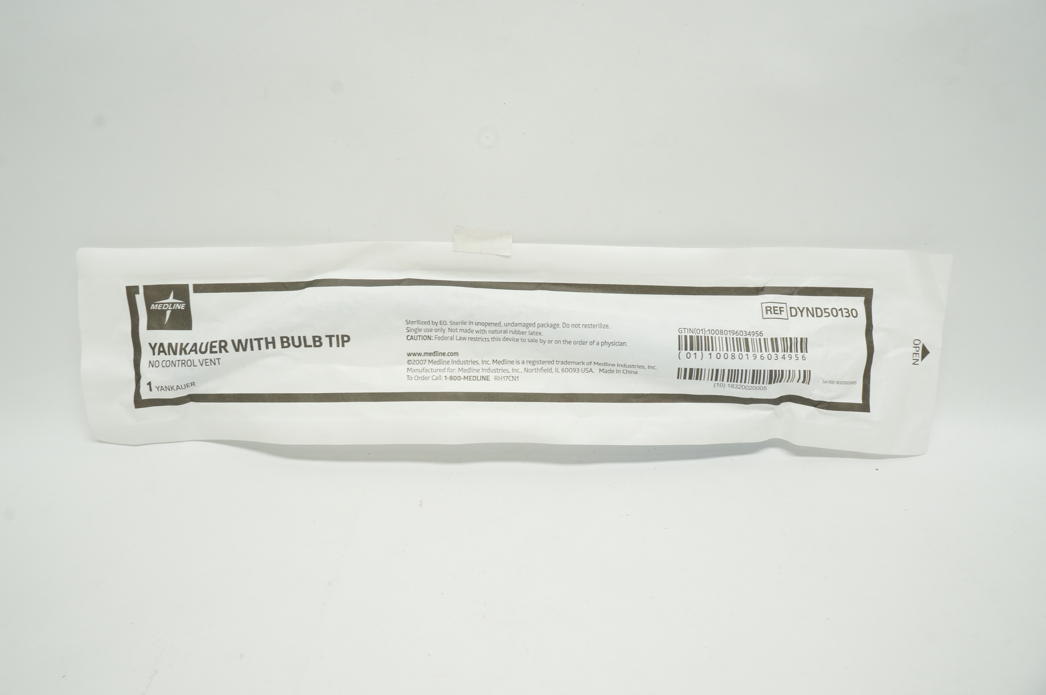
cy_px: 348
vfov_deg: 47.8
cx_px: 523
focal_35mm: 27
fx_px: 784
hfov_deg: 67.4
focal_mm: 18
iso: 400
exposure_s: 1/20
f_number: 11
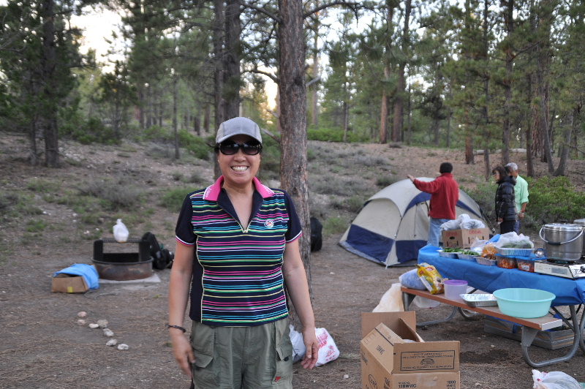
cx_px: 292
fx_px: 609
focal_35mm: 38
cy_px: 194
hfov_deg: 51.3
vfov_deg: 35.4
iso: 200
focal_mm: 25
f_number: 3.8
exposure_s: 1/30
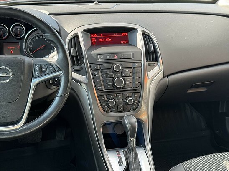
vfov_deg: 30.2
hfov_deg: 39.7
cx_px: 114
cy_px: 86
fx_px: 317
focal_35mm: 48
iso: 100
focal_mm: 6.76
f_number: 1.78
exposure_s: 1/118
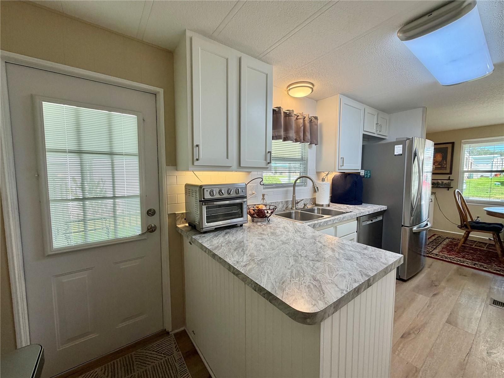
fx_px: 204
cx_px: 252
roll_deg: +0.0
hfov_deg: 102.1
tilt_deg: -4.5
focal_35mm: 14
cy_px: 189
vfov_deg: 85.7
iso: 100
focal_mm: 2.22
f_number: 2.2
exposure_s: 1/120
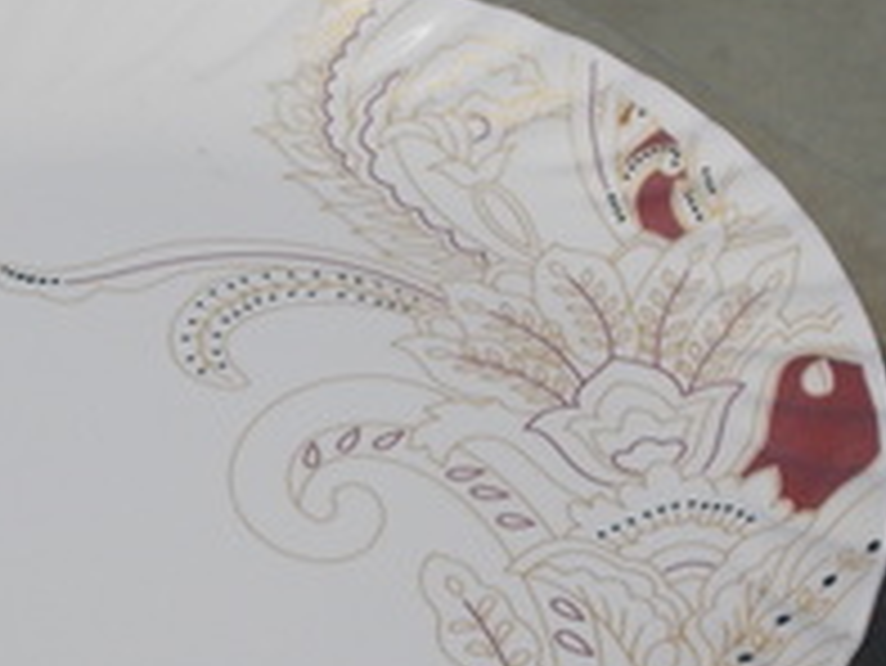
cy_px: 529
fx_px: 3765
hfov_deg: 13.3
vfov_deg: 10.1
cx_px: 148
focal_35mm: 147
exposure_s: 1/250
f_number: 12.3
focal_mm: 10.3
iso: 80
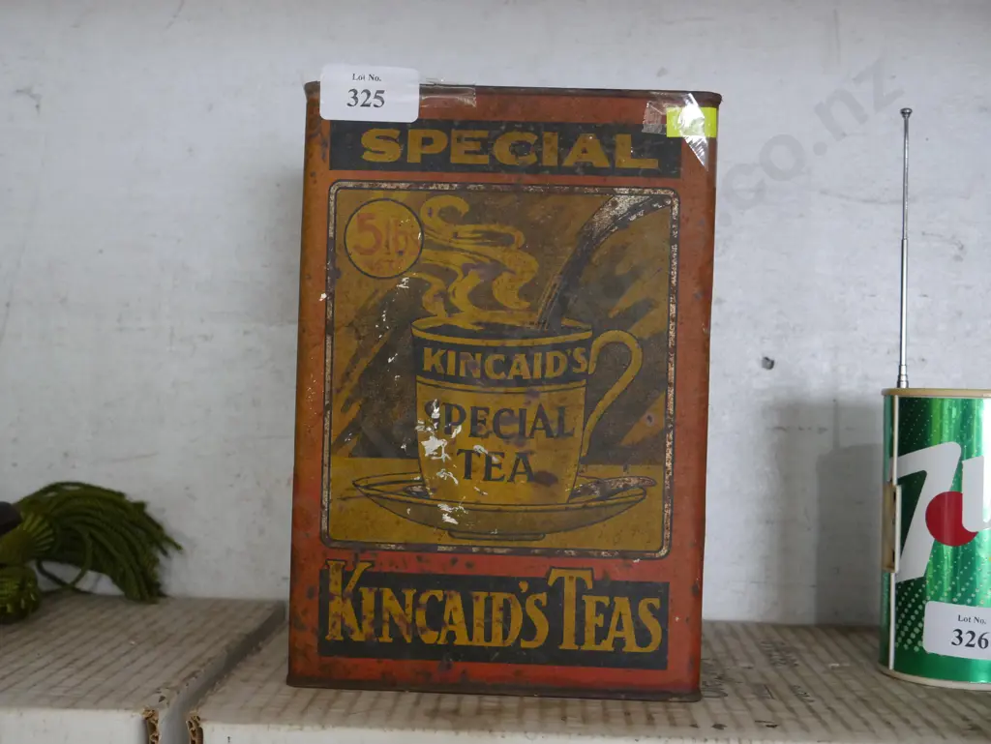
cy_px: 372
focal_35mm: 48
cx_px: 496
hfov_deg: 39.6
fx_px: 1375
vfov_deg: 30.3
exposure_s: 1/60
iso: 2500
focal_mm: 24
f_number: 5.2
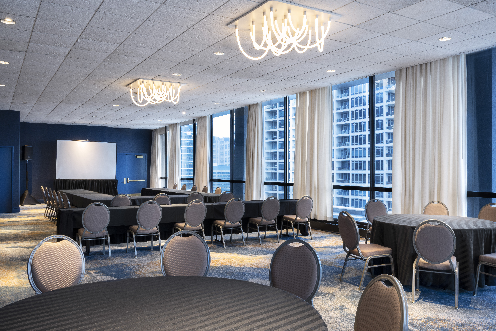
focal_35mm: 31
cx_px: 248
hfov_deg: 60.3
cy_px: 166
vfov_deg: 42.3
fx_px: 427
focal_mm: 31
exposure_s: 10
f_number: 22
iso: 100
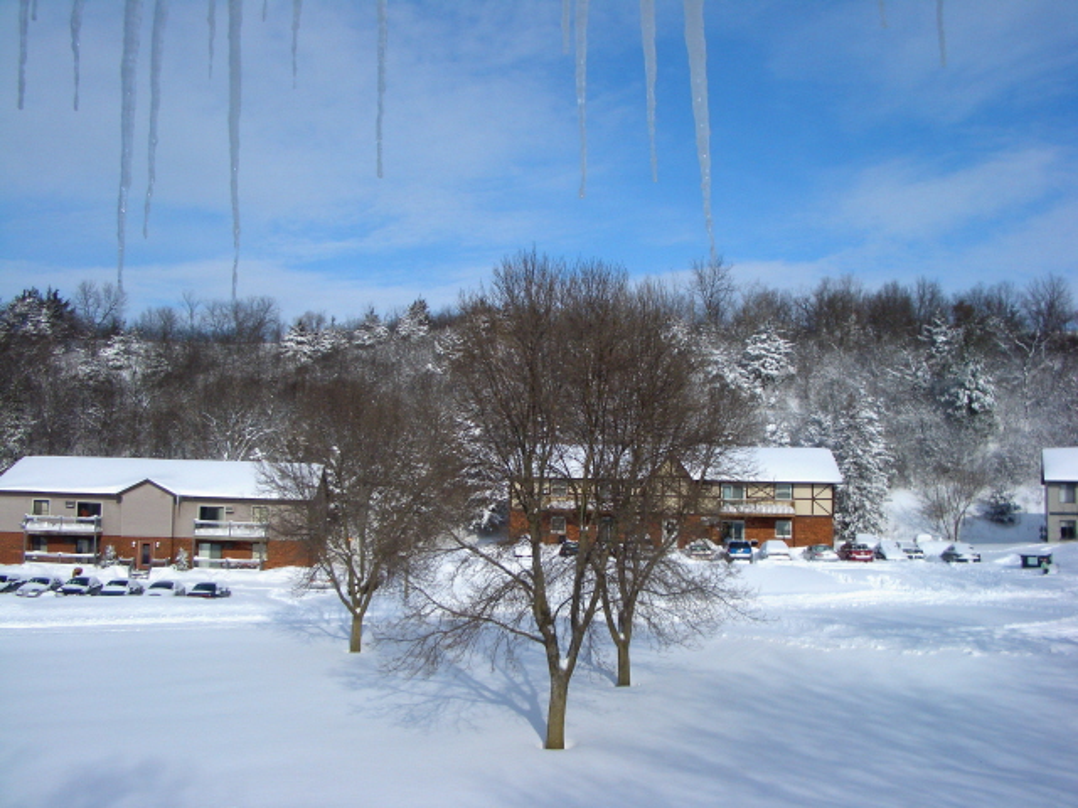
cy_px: 404
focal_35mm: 35
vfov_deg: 40.7
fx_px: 1090
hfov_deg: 52.6
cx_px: 539
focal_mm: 5.8
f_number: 4.3
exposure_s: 1/1250
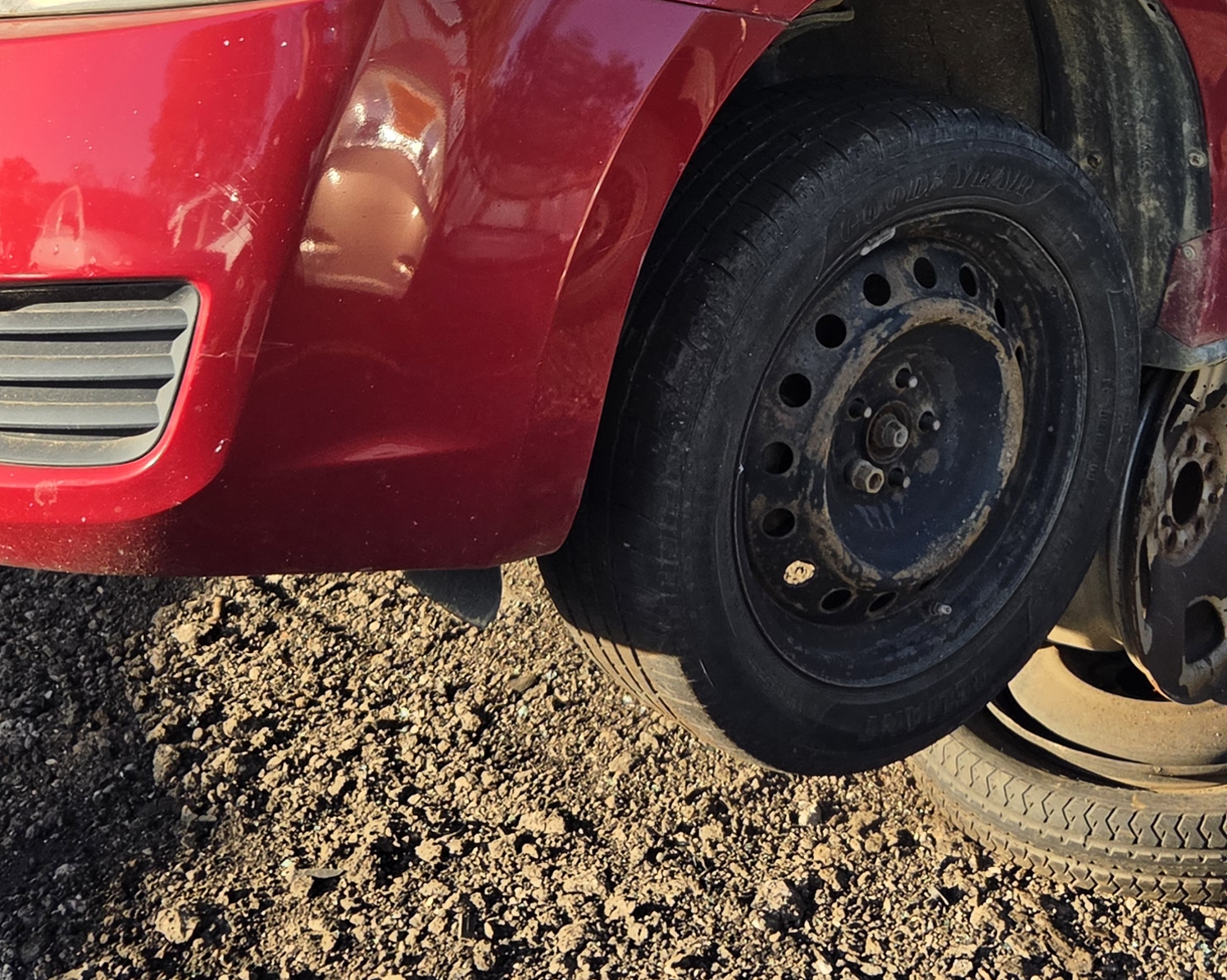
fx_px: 2178
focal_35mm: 60
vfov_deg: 24.1
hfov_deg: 31.2
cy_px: -32
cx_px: 816
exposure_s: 1/1994
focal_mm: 5.4
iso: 80
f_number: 1.8
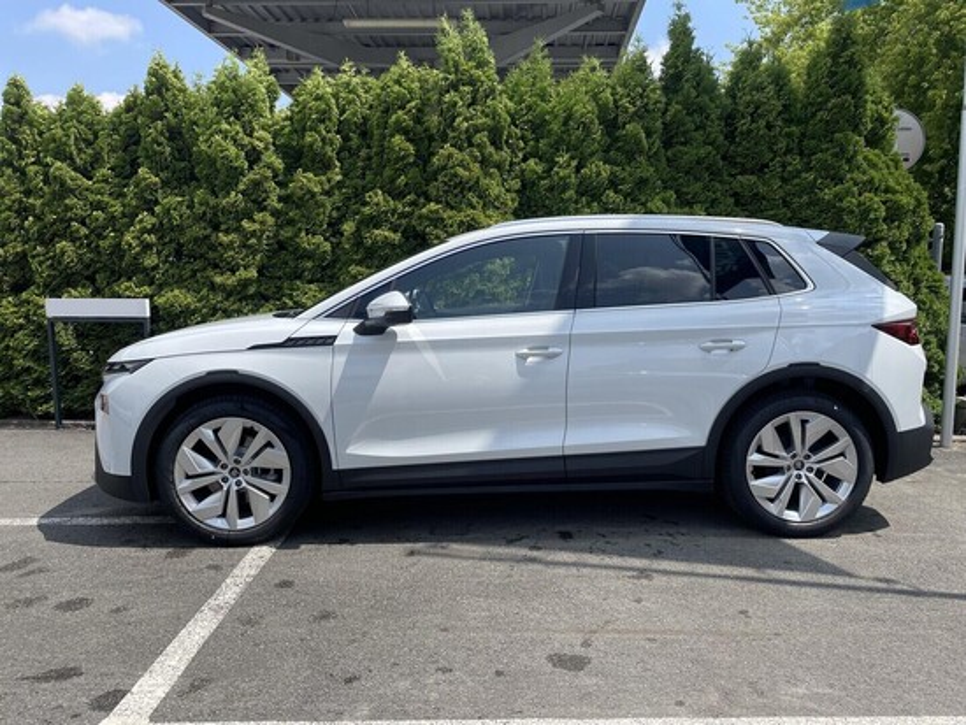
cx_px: 483
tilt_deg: -5.5
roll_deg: -0.8
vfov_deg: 53.1
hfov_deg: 67.3
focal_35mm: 26
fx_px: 726
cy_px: 362
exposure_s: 1/4132
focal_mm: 4.2
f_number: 1.6
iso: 50
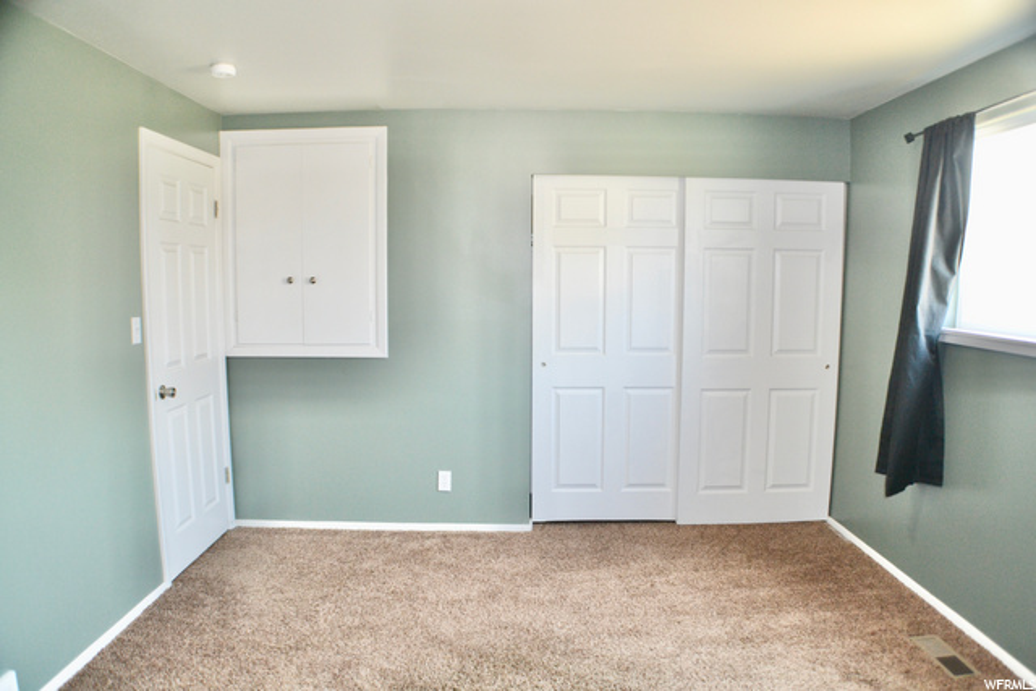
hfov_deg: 61.9
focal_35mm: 30
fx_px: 863
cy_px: 346
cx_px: 518
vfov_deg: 43.6
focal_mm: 20
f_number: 3.8
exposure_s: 1/60
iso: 720
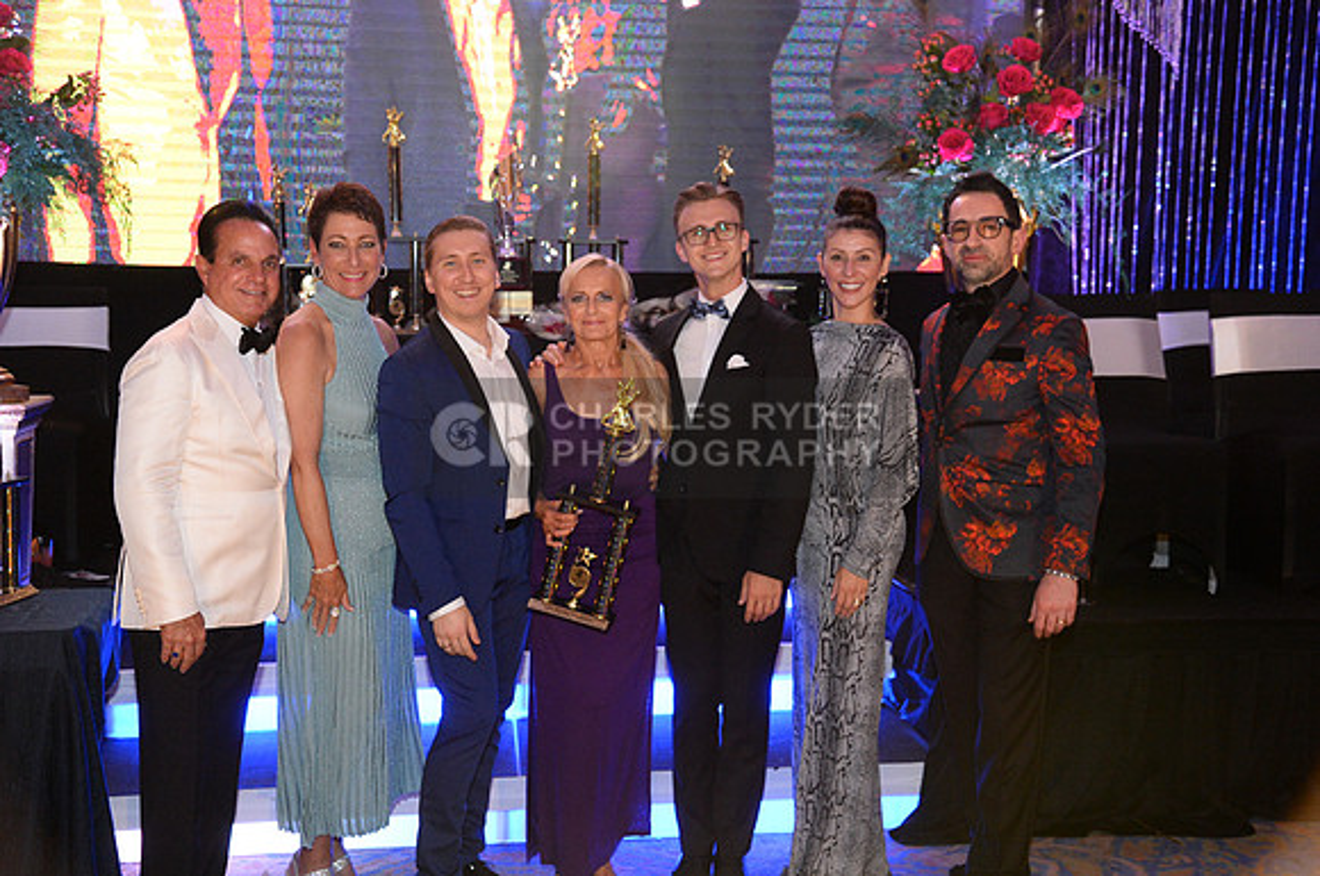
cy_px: 438
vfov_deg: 29.2
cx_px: 660
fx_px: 1684
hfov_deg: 42.8
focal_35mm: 46
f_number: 4.5
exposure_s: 1/250
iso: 5000
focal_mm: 46
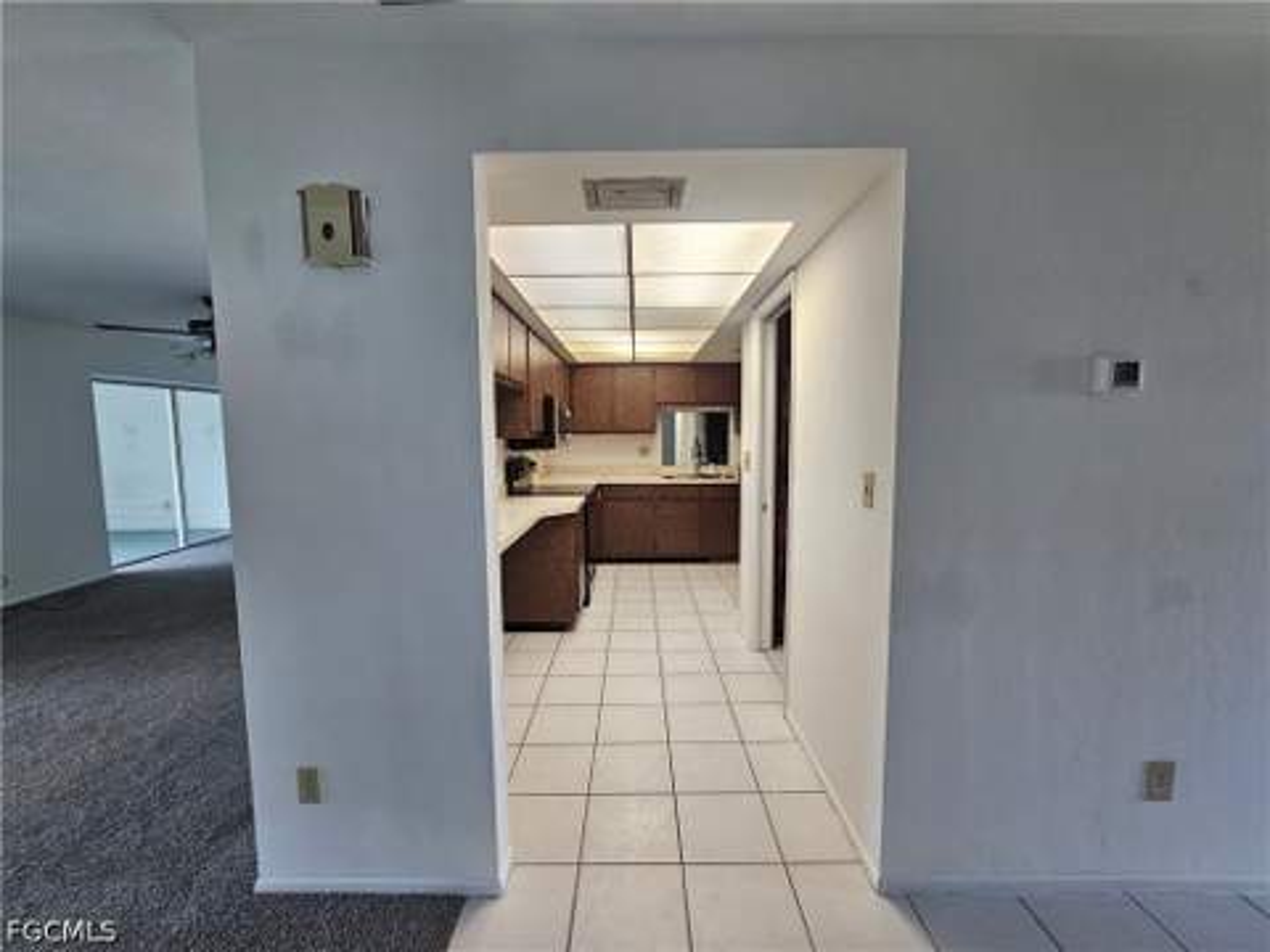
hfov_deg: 106.2
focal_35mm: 13
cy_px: 476
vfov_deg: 89.9
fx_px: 477
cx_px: 635
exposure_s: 1/60
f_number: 2.2
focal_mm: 2.2
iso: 125
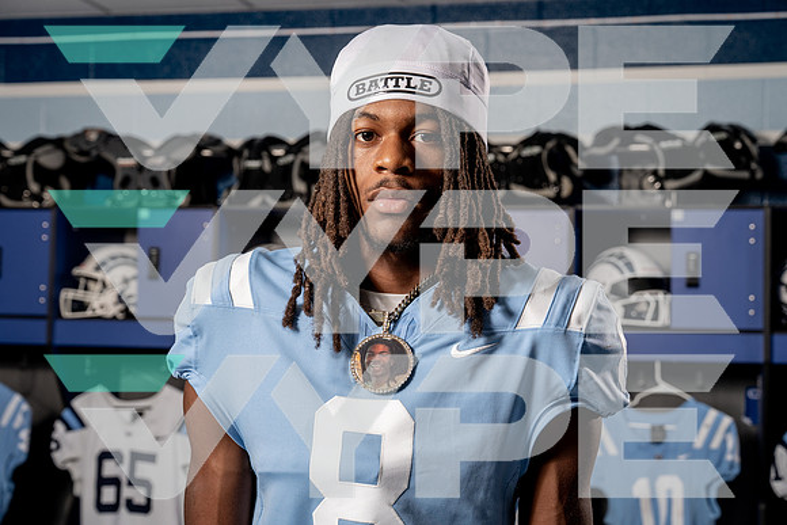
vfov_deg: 23.4
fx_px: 1268
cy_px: 262
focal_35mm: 58
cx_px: 394
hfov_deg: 34.5
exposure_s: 1/250
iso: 500
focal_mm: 58
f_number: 5.6
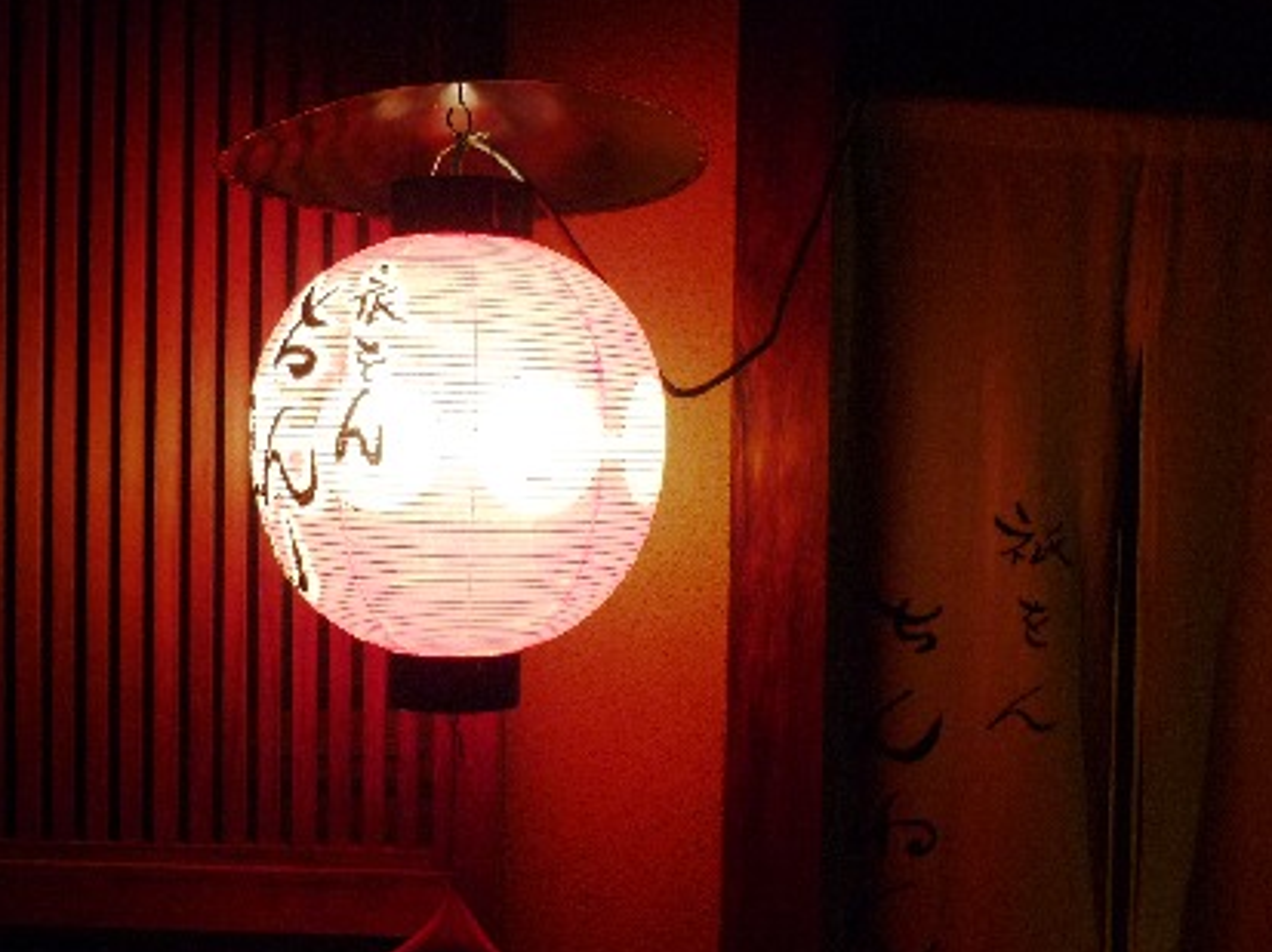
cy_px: 468
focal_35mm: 48
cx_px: 440
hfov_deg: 39.3
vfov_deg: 30.2
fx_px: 1762
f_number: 2.8
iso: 160
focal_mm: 5.5
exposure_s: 1/30
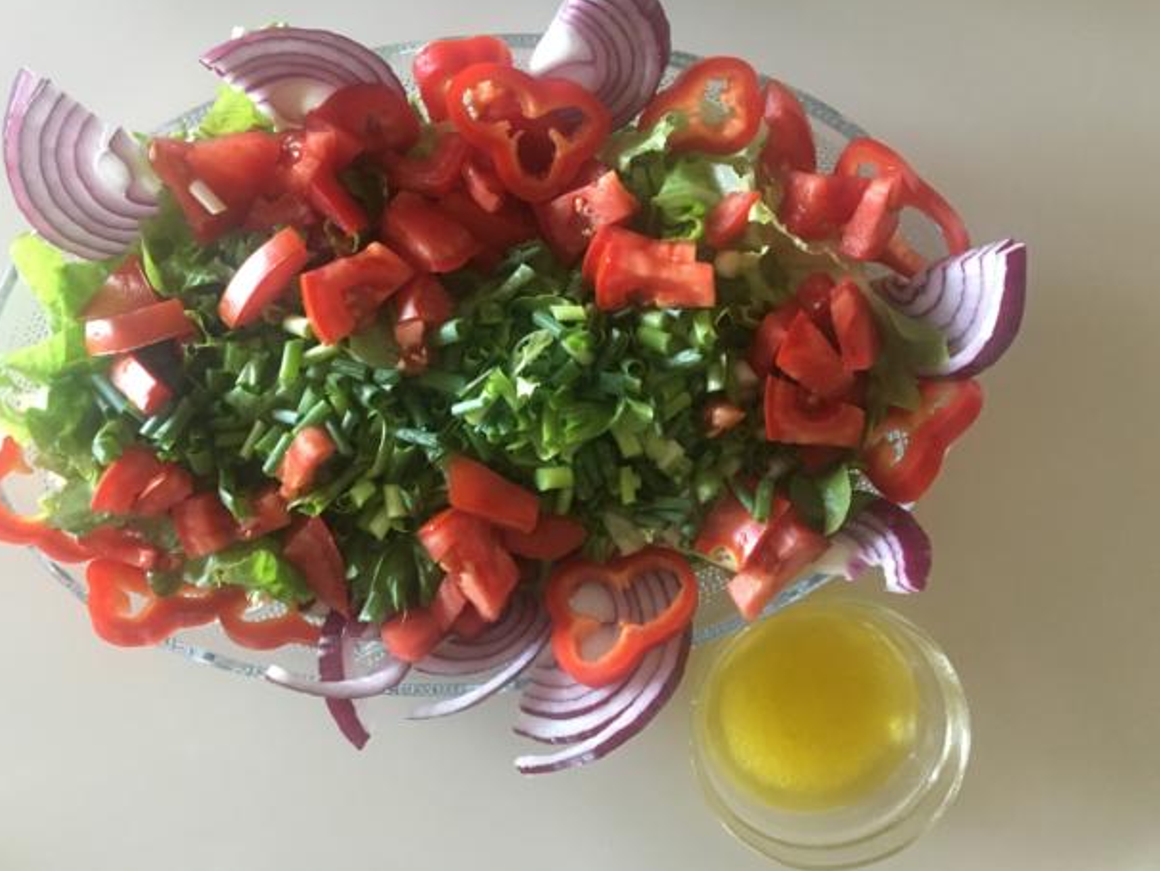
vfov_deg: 42.9
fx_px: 1106
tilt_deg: -84.6
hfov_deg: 55.3
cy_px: 383
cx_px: 538
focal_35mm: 33
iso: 200
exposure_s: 1/25
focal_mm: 4.15
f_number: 2.2
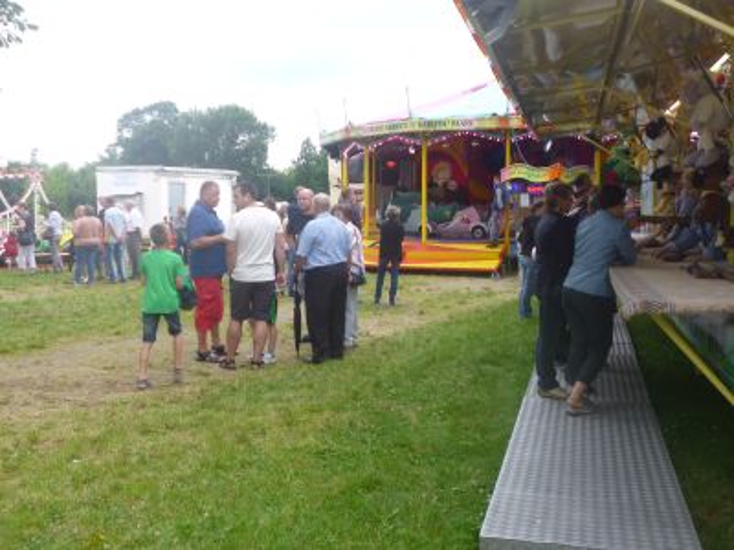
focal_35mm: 36
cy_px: 275
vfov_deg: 39.7
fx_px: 763
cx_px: 367
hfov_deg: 51.4
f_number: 3.1
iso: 100
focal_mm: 6.4
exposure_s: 1/60
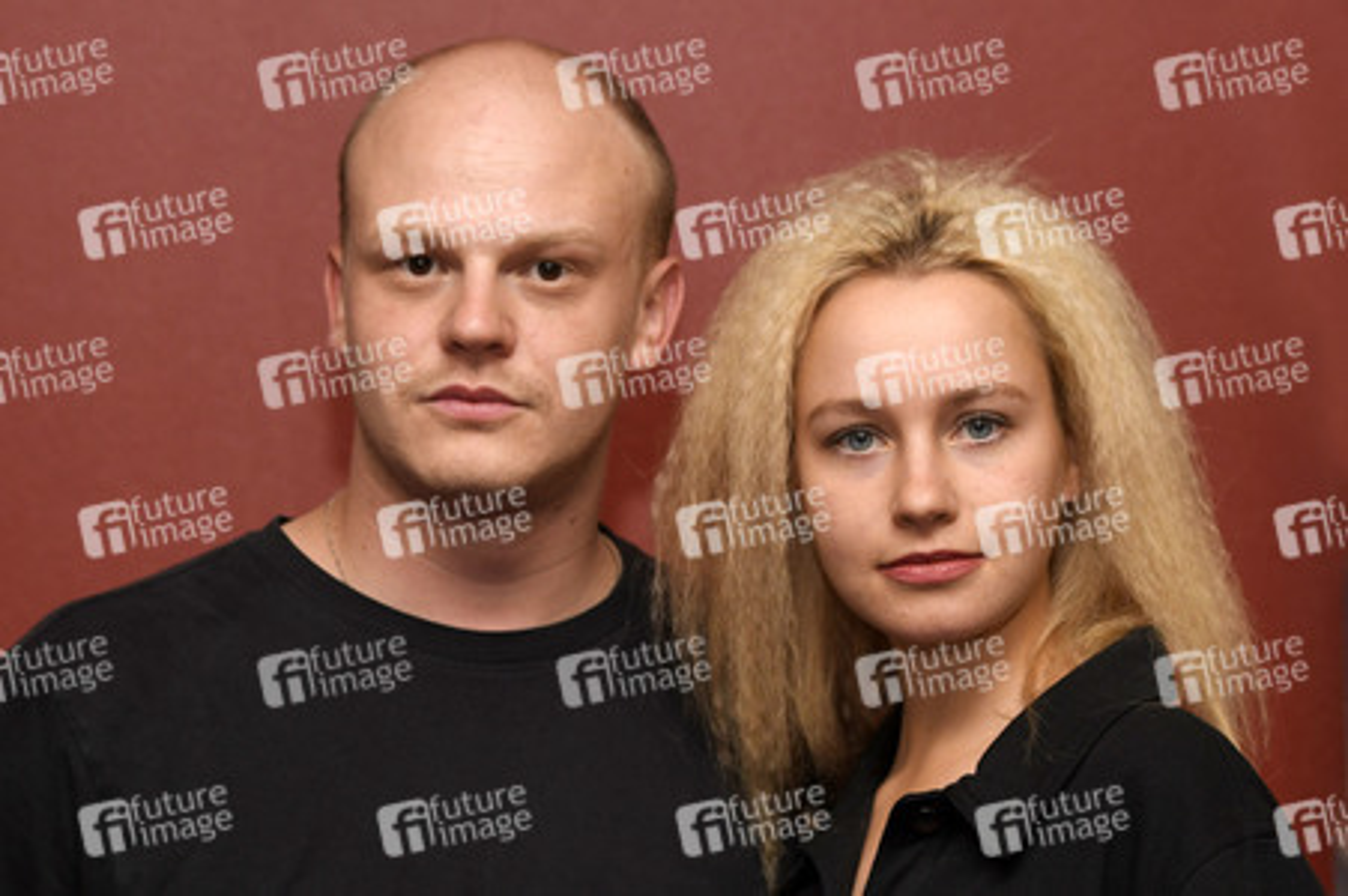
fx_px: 3442
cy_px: 448
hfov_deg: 22.2
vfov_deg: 14.8
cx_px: 674
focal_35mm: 92
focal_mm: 92
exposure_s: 1/320
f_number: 4
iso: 640
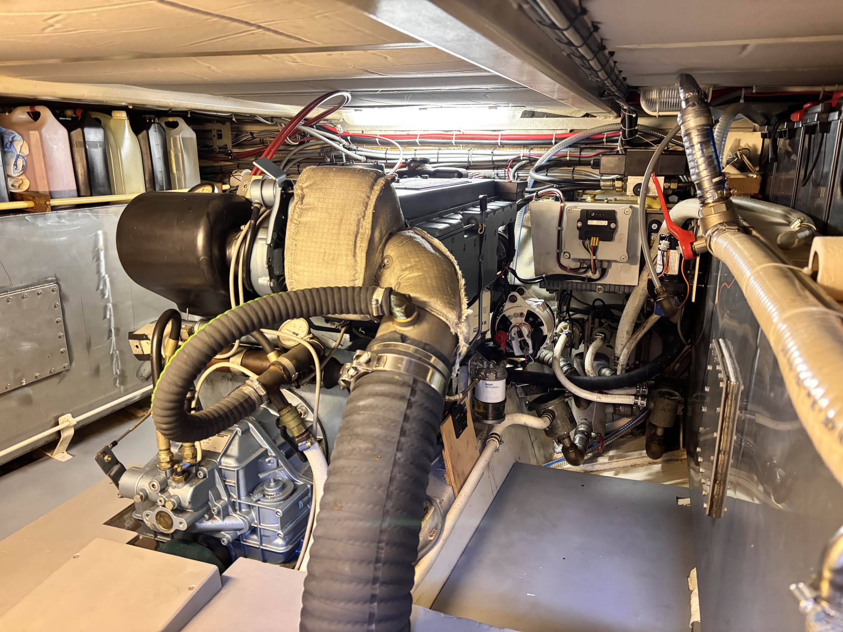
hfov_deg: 67.3
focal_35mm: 26
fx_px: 633
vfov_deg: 53.1
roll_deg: +1.4
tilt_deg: -14.5
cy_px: 316
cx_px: 422
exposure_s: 1/25
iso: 640
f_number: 1.6
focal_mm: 5.96
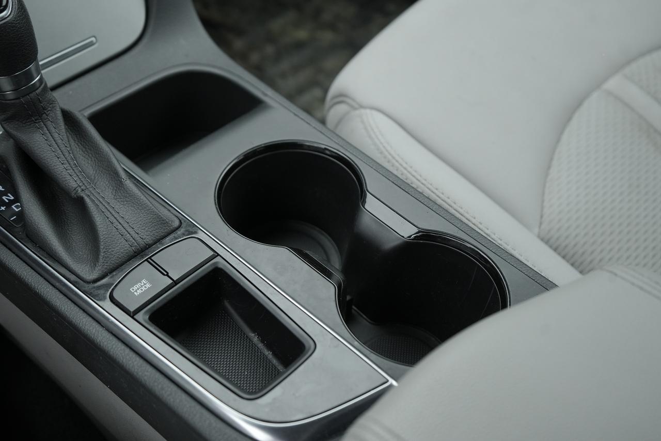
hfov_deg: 45.4
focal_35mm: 43
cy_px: 220
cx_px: 330
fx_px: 790
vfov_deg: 31.2
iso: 1000
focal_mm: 43
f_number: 4.5
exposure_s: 1/1250
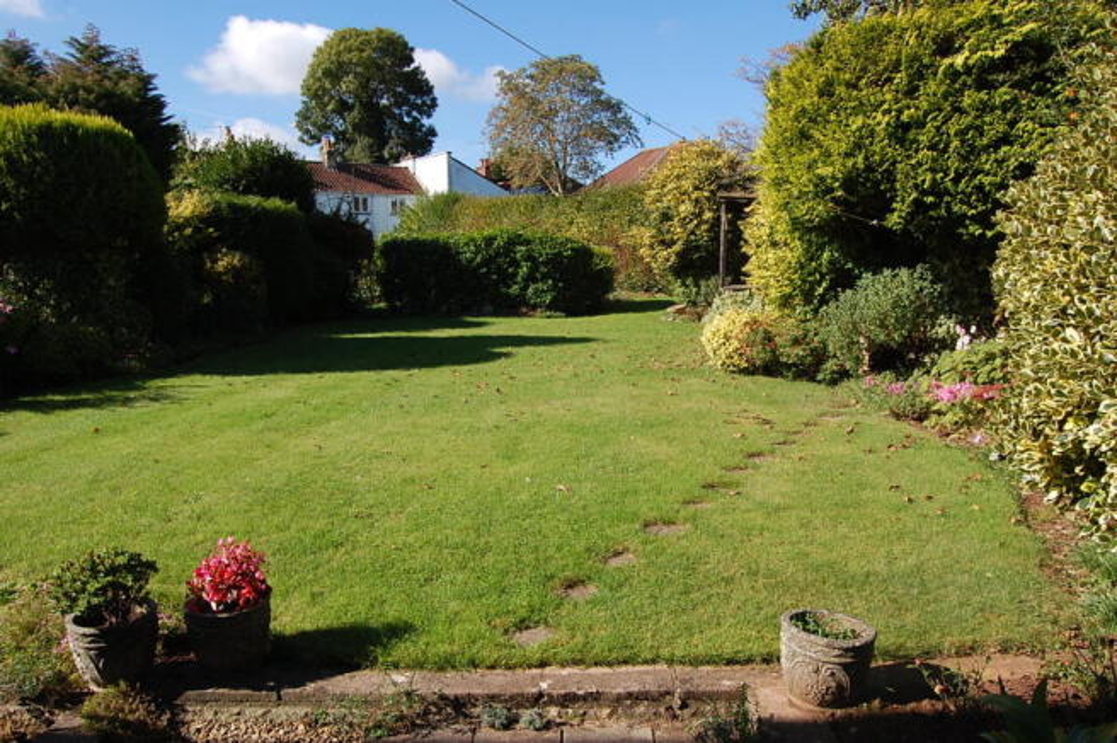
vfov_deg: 47.8
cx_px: 558
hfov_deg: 67.4
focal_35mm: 27
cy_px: 372
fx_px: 837
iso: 200
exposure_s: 1/250
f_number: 8
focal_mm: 18
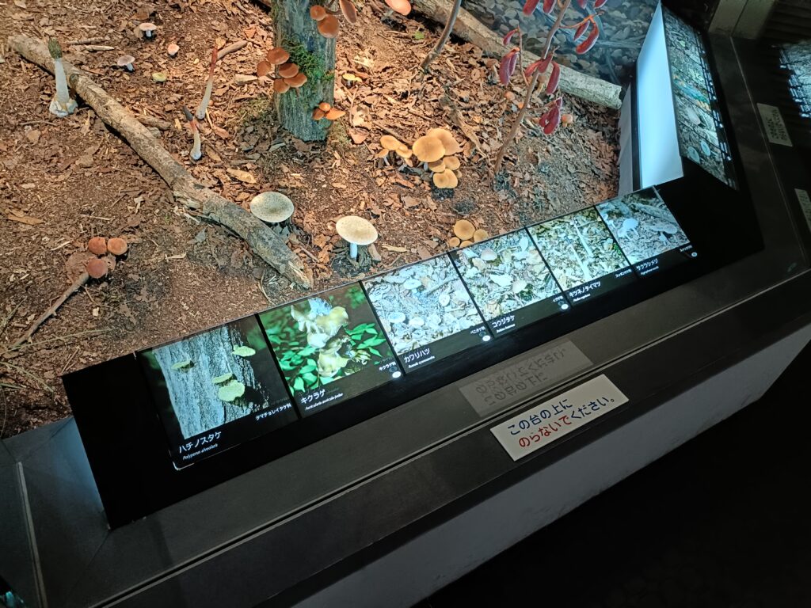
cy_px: 304
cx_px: 406
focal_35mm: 25
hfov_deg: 69.4
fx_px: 586
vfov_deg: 54.9
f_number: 1.7
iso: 1250
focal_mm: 4.7
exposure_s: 1/60
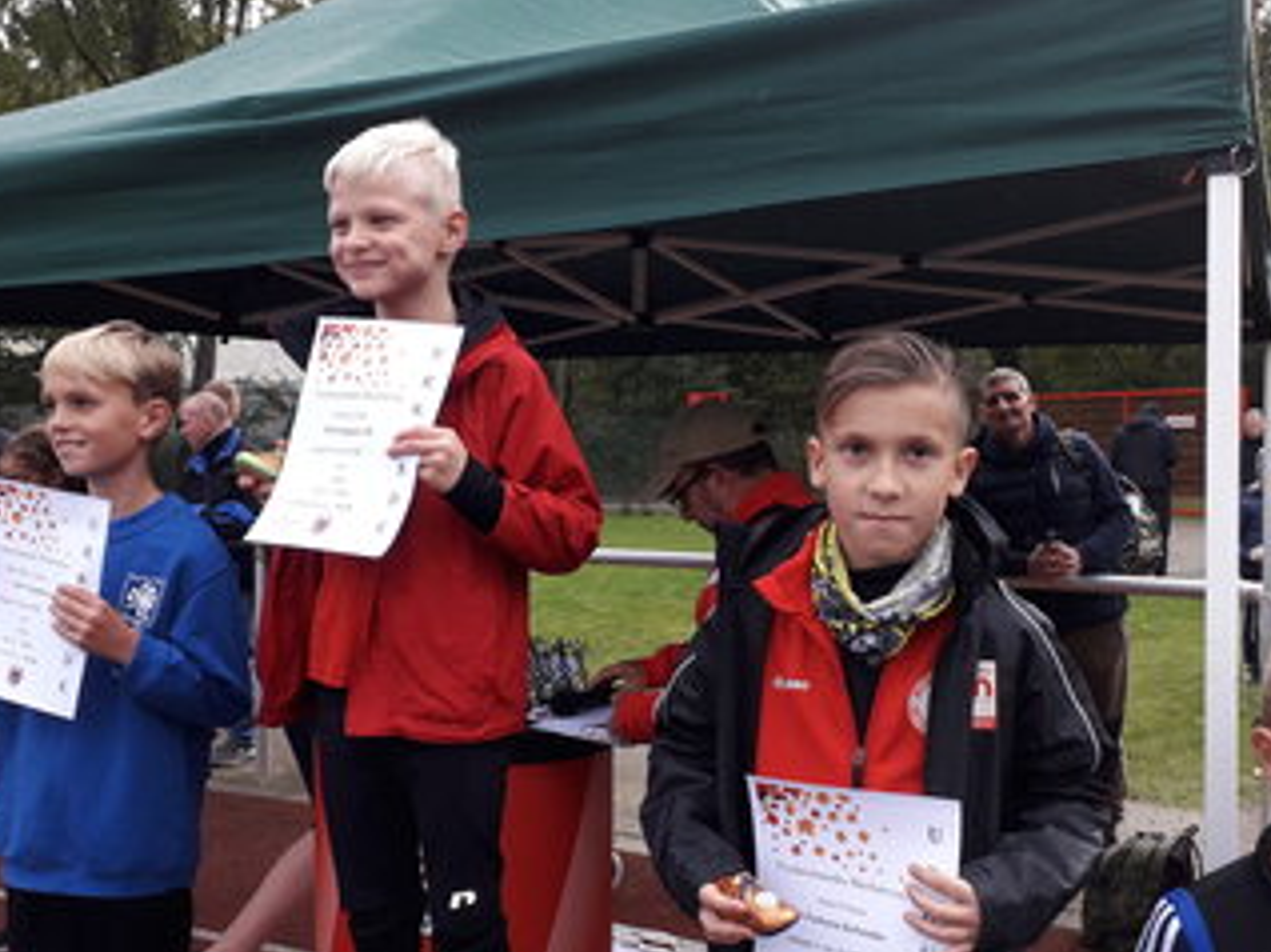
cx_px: 580
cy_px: 528
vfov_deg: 41.7
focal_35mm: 34
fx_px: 1247
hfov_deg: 53.9
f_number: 1.9
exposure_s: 1/400
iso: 40
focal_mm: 3.6
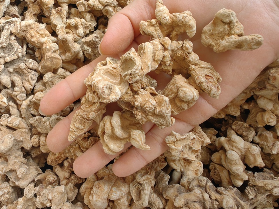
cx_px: 140
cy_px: 104
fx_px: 218
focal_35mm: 27
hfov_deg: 65.3
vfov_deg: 51.4
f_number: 2.2
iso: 80
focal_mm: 1.76
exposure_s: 1/100
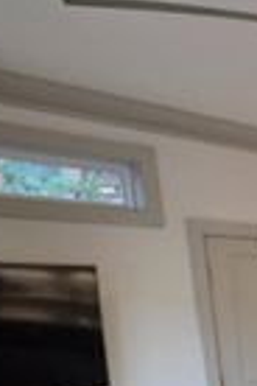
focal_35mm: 49
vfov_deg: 35.2
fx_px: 525
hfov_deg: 19.5
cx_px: 478
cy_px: 413
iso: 160
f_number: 2.2
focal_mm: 2.2
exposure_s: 1/60
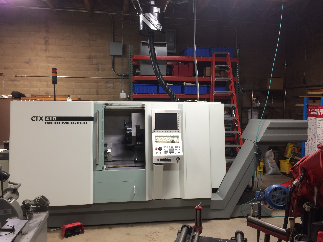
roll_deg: +0.1
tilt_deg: -4.8
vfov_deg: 48.2
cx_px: 162
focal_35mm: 29
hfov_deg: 61.7
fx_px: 271
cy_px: 121
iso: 40
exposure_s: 1/30
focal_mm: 4.15
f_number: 2.2
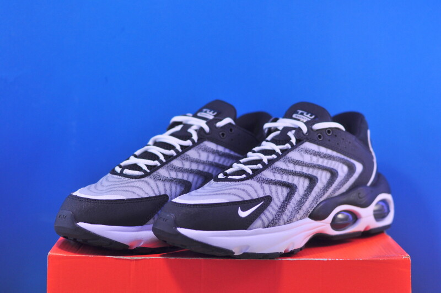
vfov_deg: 18.1
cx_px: 220
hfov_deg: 27.0
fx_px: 917
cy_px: 146
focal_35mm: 75
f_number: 2.8
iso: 250
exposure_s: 1/320
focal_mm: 50
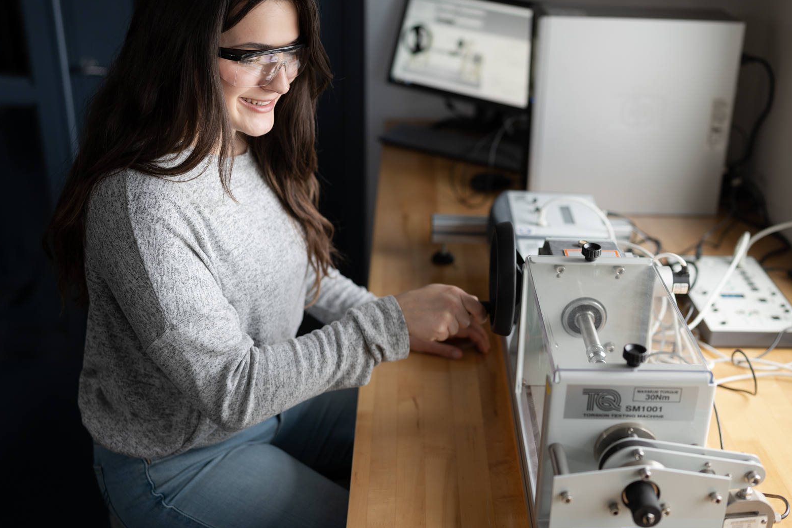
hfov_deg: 45.2
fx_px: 946
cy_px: 225
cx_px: 480
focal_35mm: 43
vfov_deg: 31.1
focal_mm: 35
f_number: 1.8
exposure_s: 1/125
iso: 160
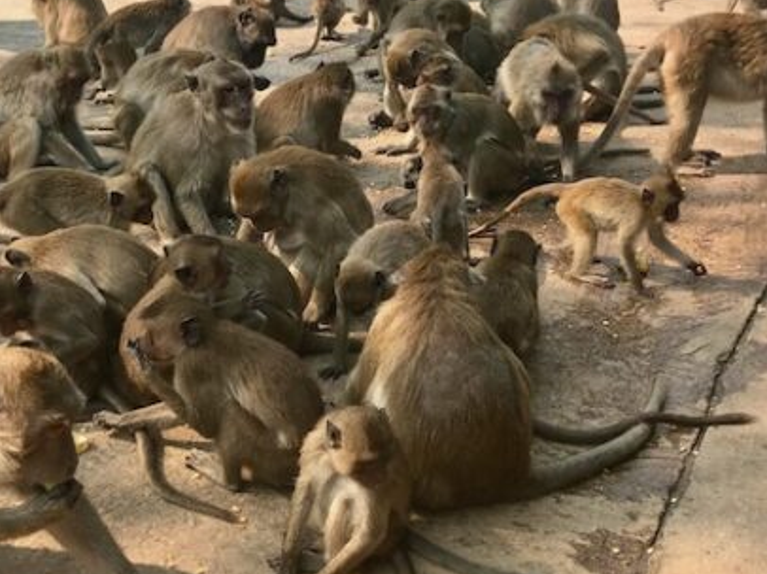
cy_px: 363
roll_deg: +1.1
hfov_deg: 36.0
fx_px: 1174
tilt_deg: -23.0
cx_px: 287
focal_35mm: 53
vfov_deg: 27.4
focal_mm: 3.99
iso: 20
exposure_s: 1/903
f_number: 1.8
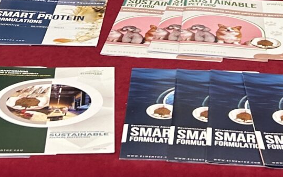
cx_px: 204
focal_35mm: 131
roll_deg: -0.4
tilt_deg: -11.6
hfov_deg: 15.9
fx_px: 1010
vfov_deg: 9.6
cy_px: -132
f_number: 1.5
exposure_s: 1/100
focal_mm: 5.7
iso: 50
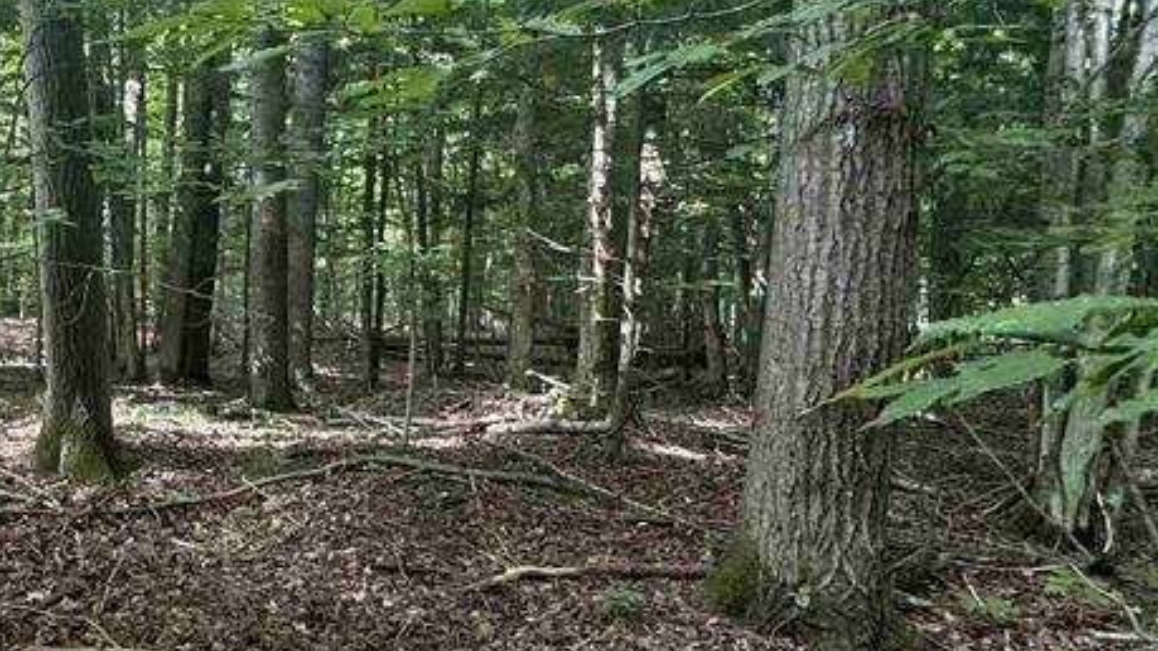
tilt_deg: -4.9
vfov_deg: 34.6
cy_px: 356
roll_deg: +0.0
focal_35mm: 34
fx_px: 1044
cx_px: 139
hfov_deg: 51.9
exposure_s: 1/99
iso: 200
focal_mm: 2.22
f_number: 2.2
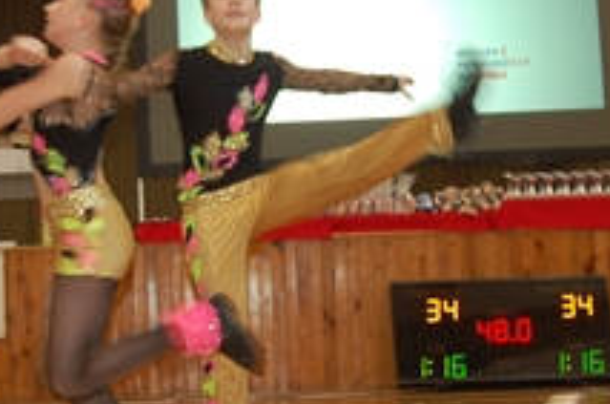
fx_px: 1372
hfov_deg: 25.0
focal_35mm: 81
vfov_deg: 16.7
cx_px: 238
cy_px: 218
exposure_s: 1/60
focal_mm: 23
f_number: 3.8
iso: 400
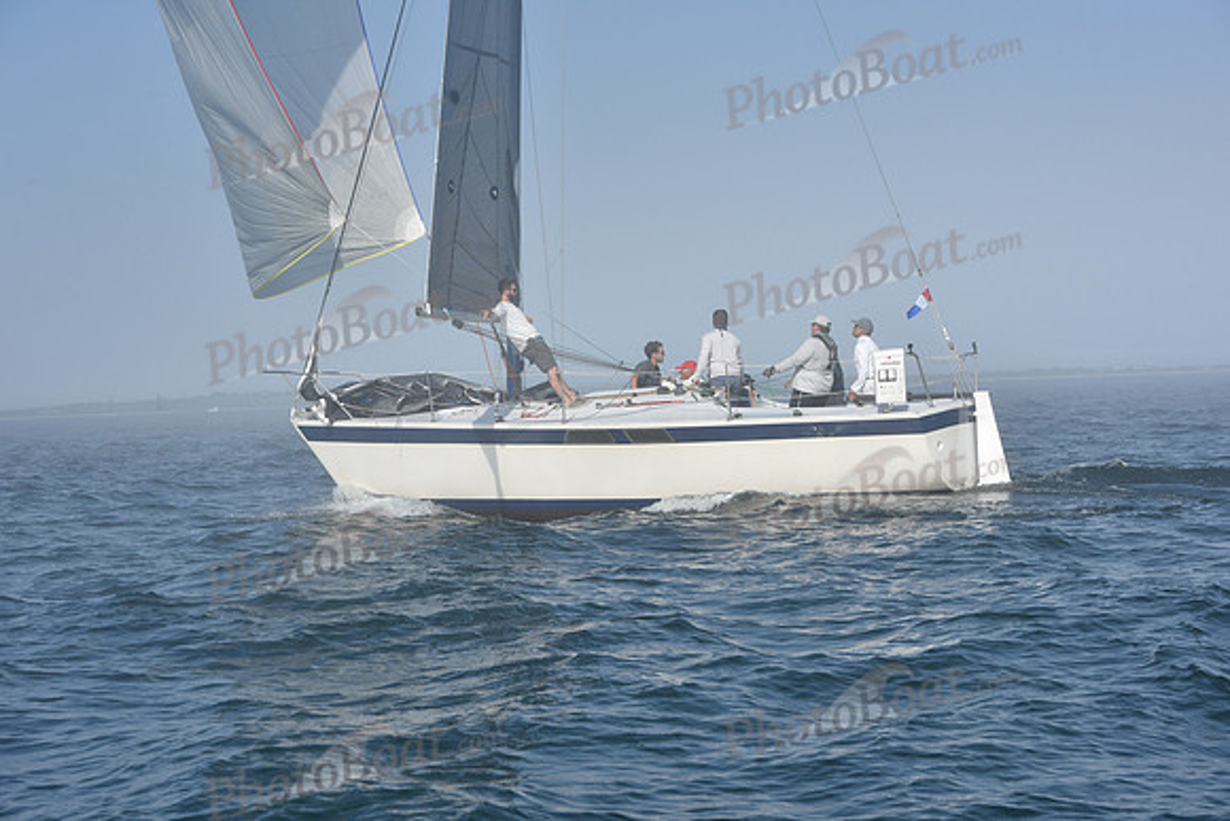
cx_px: 615
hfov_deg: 28.8
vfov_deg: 19.5
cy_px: 410
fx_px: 2392
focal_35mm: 70
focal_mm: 70
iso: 320
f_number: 9
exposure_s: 1/1250
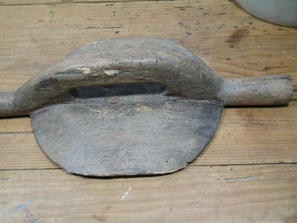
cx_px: 148
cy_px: 112
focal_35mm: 51
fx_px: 438
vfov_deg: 28.6
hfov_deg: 37.5
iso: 100
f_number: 4
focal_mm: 9.2
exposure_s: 1/5
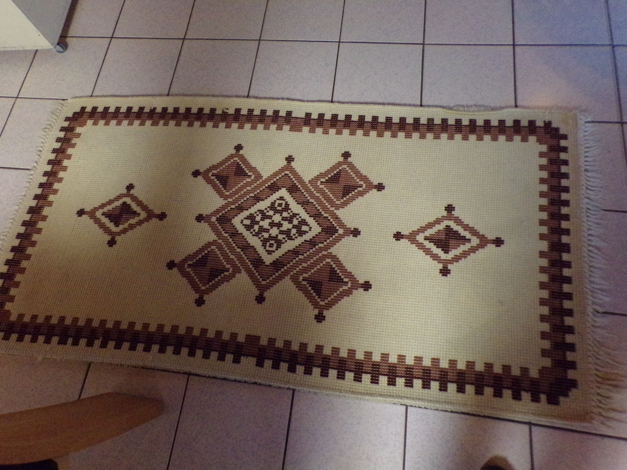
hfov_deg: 71.6
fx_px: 435
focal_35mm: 24
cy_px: 235
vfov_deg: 56.8
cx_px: 314
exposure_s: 1/60
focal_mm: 4.3
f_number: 3
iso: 800
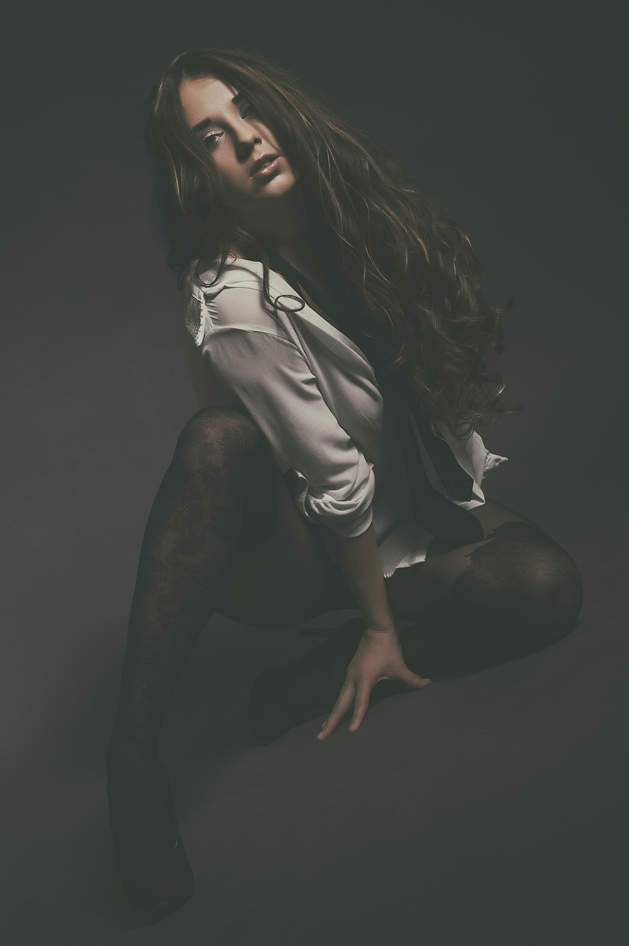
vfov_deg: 27.0
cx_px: 314
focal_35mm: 75
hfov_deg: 18.2
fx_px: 1969
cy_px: 473
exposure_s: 1/500
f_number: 9
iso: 200
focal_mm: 50
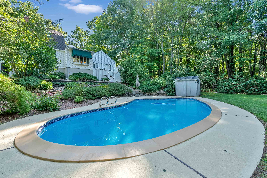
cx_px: 134
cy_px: 89
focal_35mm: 16
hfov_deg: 96.7
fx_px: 119
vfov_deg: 73.8
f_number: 8
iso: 800
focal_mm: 16
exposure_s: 1/250
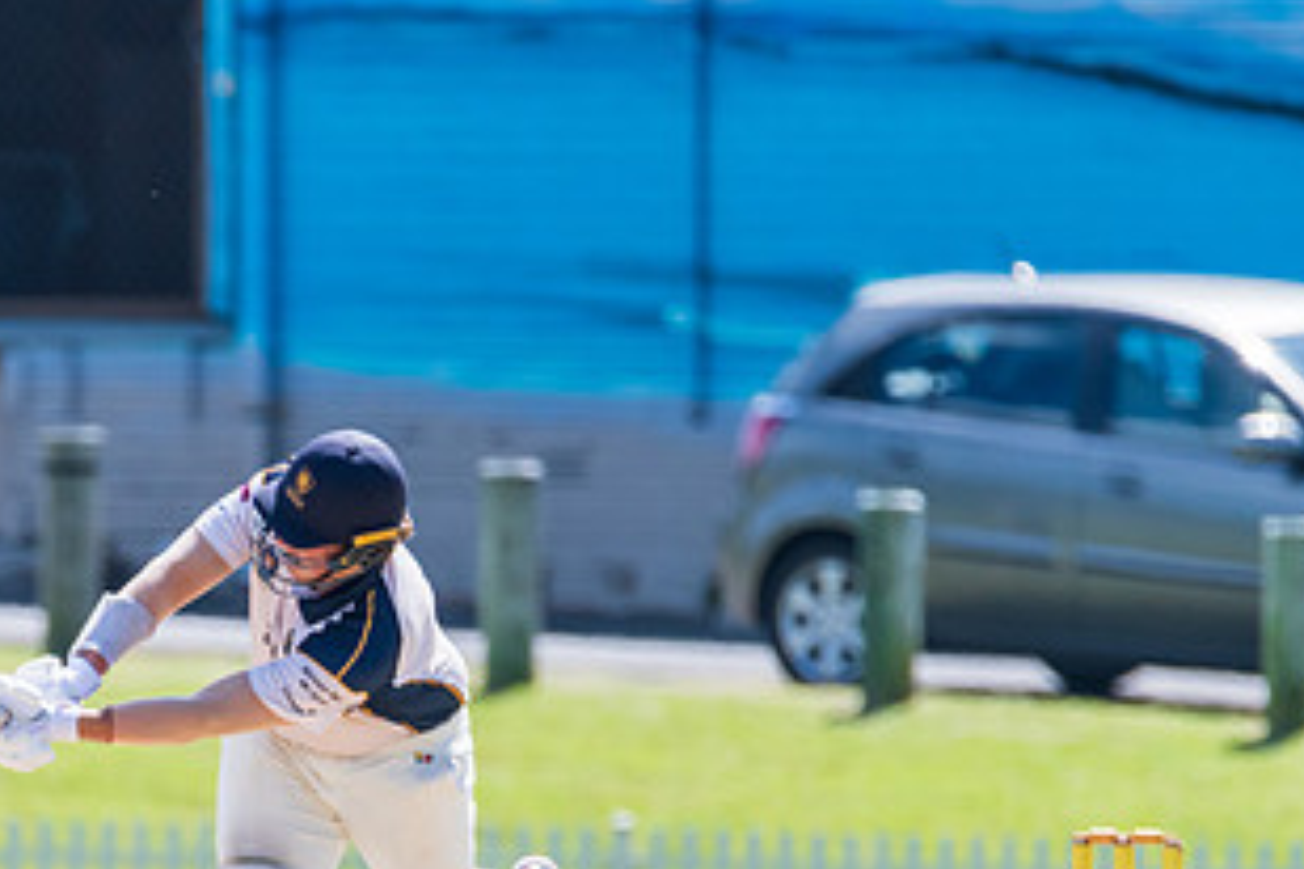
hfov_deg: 1.7
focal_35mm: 1238
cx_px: 417
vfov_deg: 1.1
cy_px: 850
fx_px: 44840
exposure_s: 1/2000
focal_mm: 600
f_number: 6.3
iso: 640
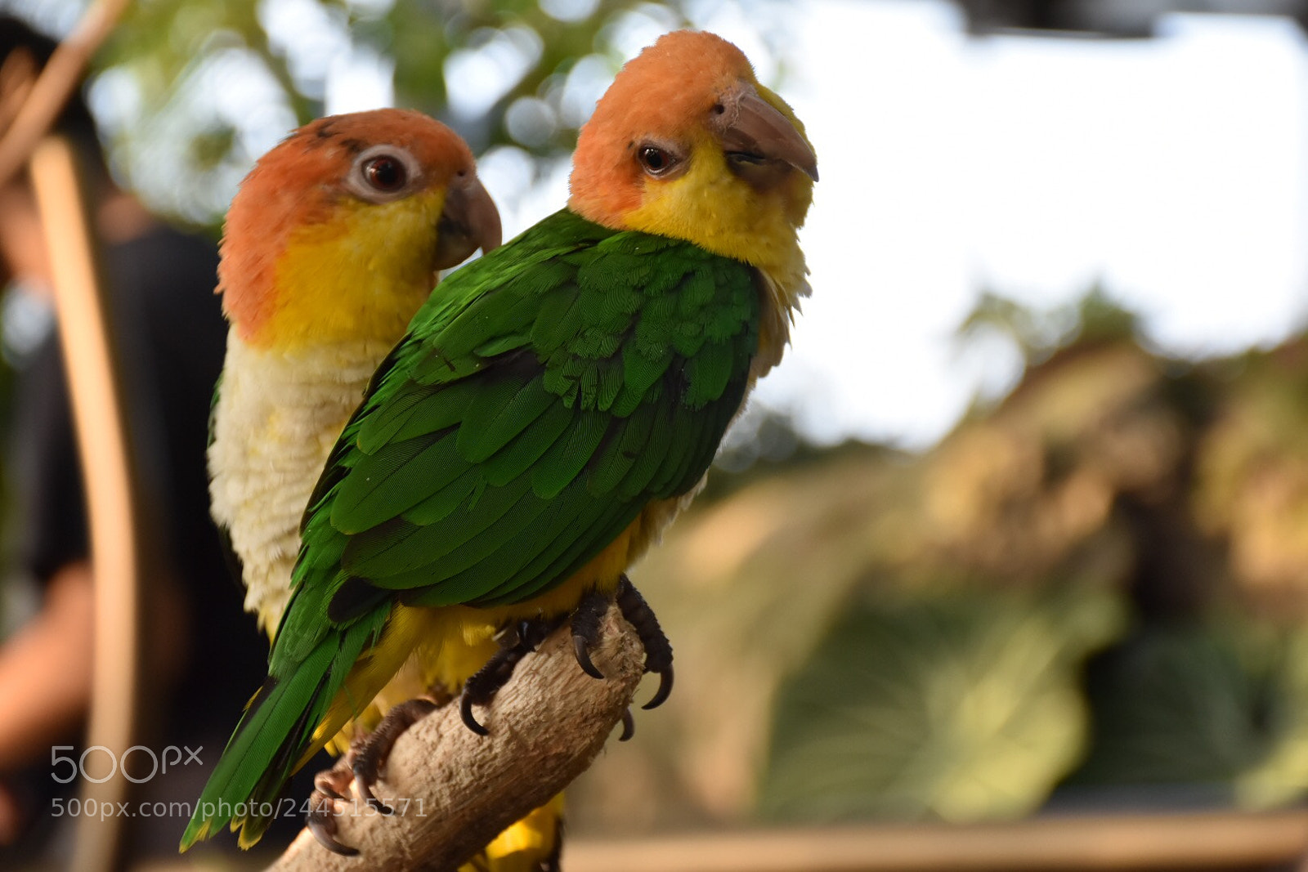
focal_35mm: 112
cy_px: 436
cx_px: 654
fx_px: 4088
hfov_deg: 18.2
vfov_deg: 12.2
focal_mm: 75
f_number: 5
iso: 800
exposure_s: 1/100
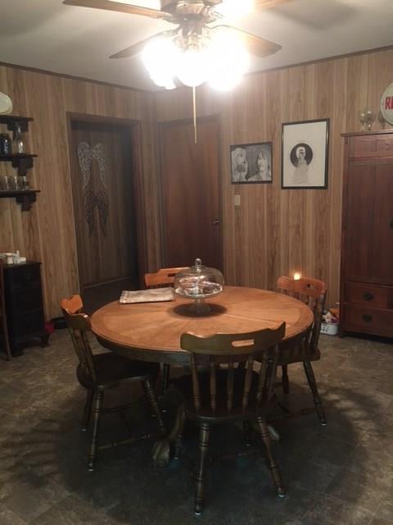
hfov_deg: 48.2
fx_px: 439
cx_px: 196
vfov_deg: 61.7
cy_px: 262
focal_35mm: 29
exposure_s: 1/17
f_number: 2.2
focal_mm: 4.15
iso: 200
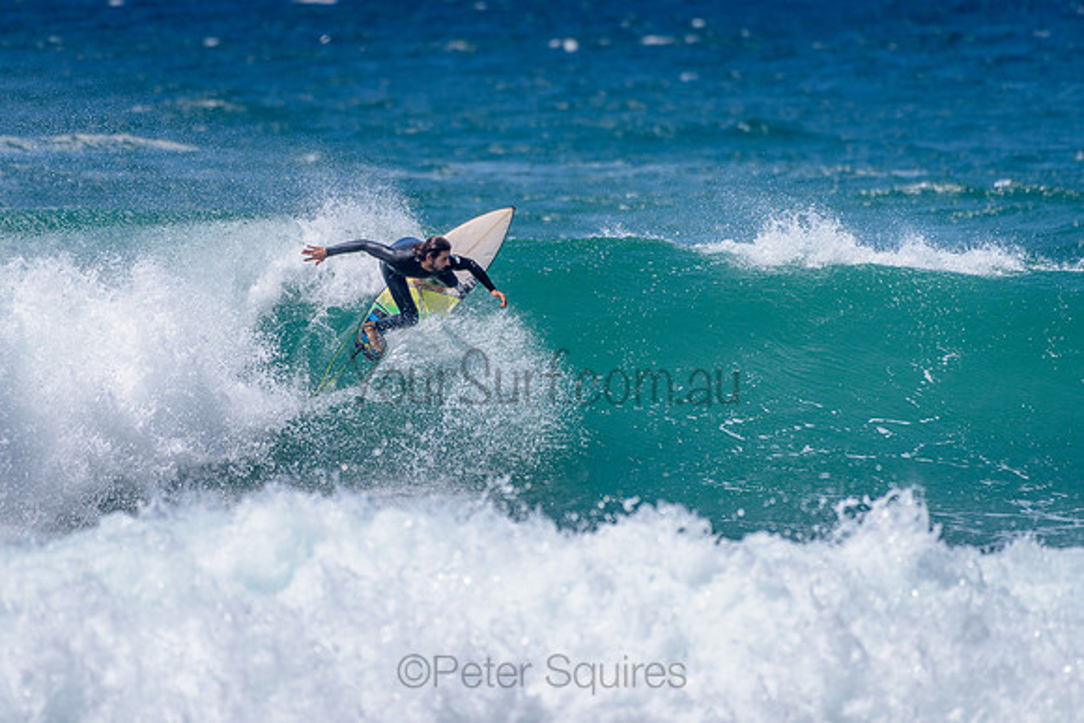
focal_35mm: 631
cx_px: 484
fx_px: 19008
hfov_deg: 3.3
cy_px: 271
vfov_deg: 2.2
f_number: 5.6
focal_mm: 500
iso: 80
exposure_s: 1/2000
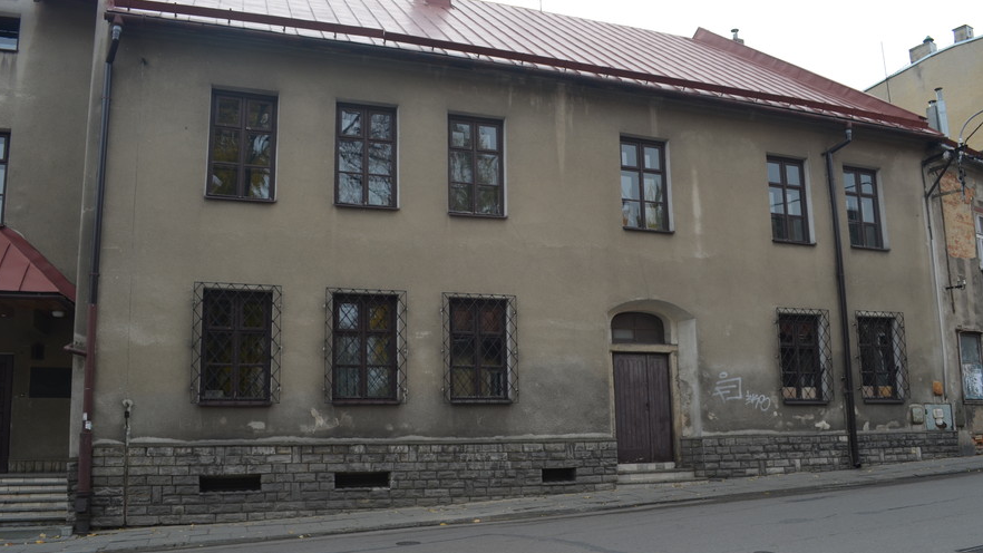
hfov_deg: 66.1
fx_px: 756
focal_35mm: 29
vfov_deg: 40.0
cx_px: 499
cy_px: 324
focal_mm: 18
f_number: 7.1
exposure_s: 1/200
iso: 200
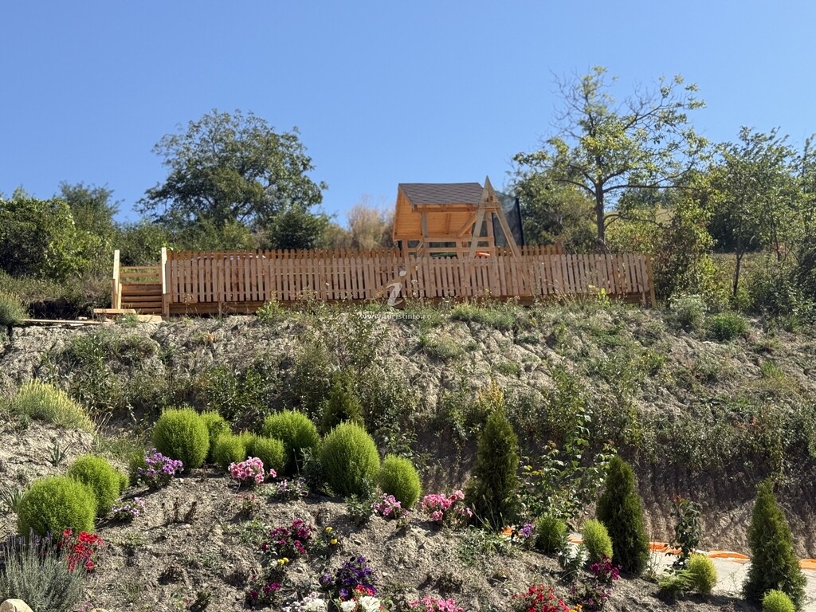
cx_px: 408
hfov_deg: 39.7
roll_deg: +4.1
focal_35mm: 48
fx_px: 1131
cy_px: 306
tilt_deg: +12.5
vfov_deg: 30.3
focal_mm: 6.76
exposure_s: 1/4098
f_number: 1.78
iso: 80
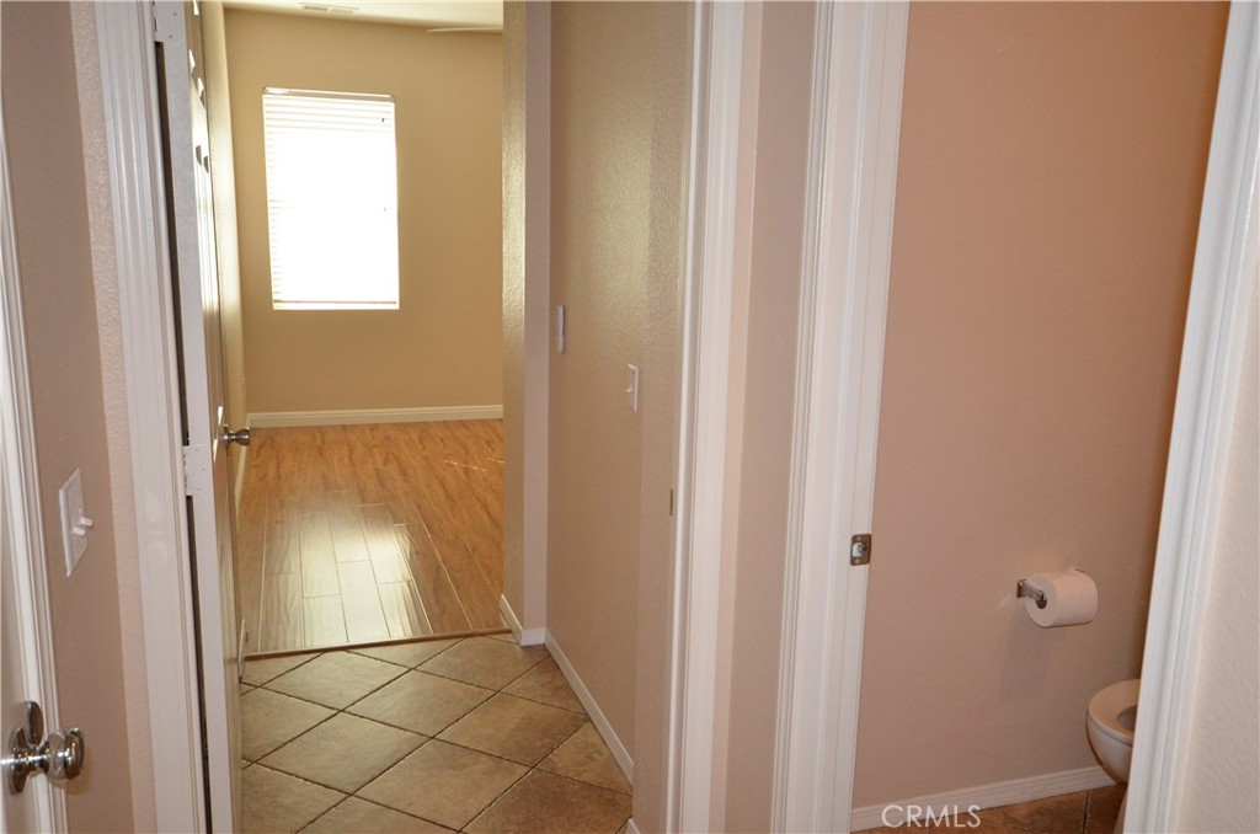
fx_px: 1048
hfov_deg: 62.0
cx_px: 630
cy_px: 417
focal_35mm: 30
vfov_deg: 43.4
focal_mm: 20
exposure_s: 1/60
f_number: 5.6
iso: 1000
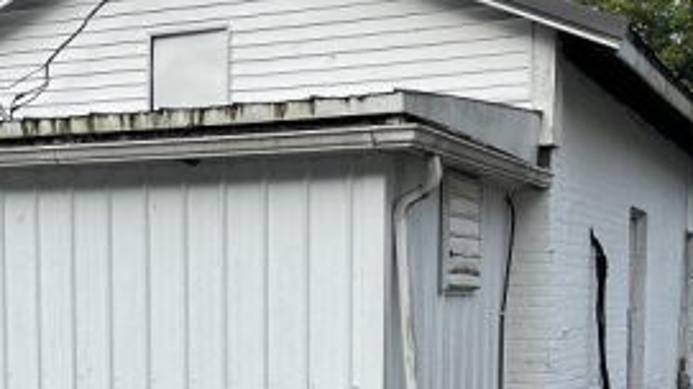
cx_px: 263
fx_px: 1230
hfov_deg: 31.3
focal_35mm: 67
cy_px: 362
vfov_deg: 17.6
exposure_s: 1/2247
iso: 32
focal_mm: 5.1
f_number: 1.6
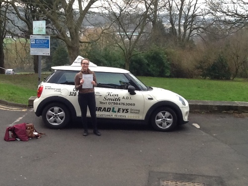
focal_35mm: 44
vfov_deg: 32.9
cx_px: 124
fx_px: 315
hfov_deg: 42.9
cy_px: 93
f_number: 2.4
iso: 64
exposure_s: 1/120
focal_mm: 2.03
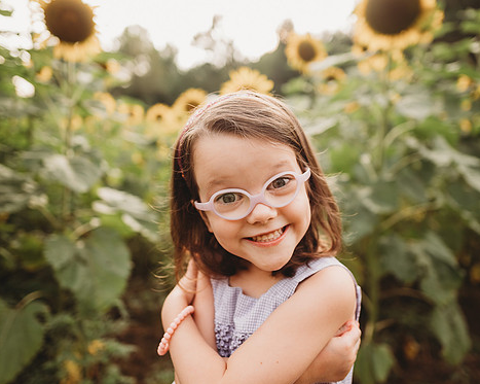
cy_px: 191
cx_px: 264
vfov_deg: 51.5
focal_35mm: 28
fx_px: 398
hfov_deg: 62.1
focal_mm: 24
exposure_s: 1/320
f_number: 2.2
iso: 125
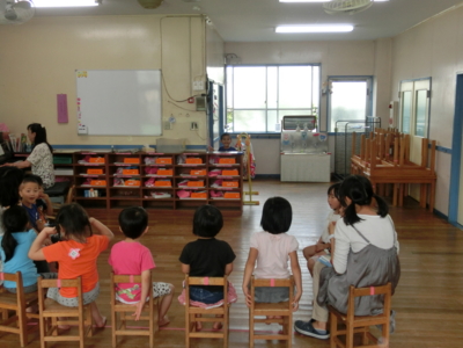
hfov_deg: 49.0
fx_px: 508
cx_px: 232
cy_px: 174
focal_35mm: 38
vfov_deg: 37.7
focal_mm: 6.67
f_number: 3.9
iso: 160
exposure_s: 1/125
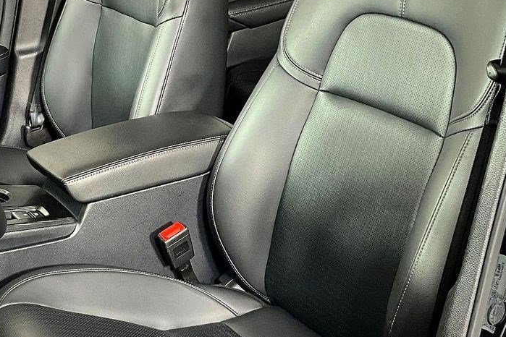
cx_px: 155
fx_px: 970
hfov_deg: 29.0
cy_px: 168
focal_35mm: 69
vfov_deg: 19.7
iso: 200
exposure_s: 1/60
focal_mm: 3
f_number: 1.8
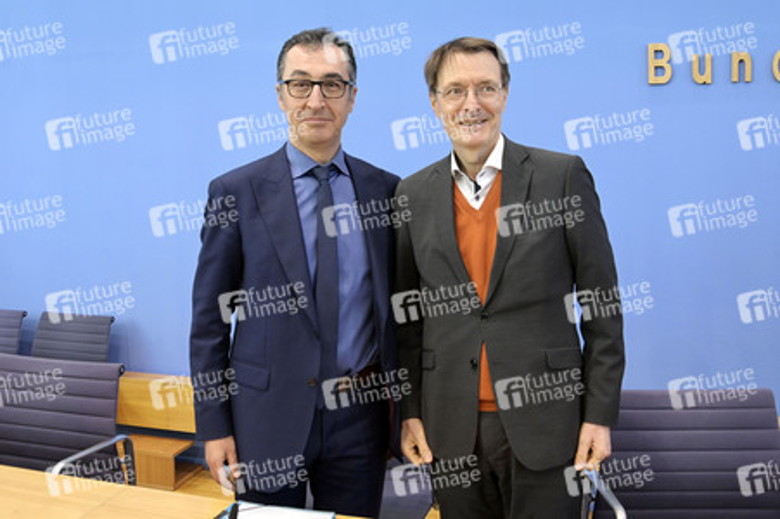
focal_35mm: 28
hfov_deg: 65.5
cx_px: 390
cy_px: 260
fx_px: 606
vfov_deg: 46.3
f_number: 5
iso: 3200
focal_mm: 28
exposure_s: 1/500
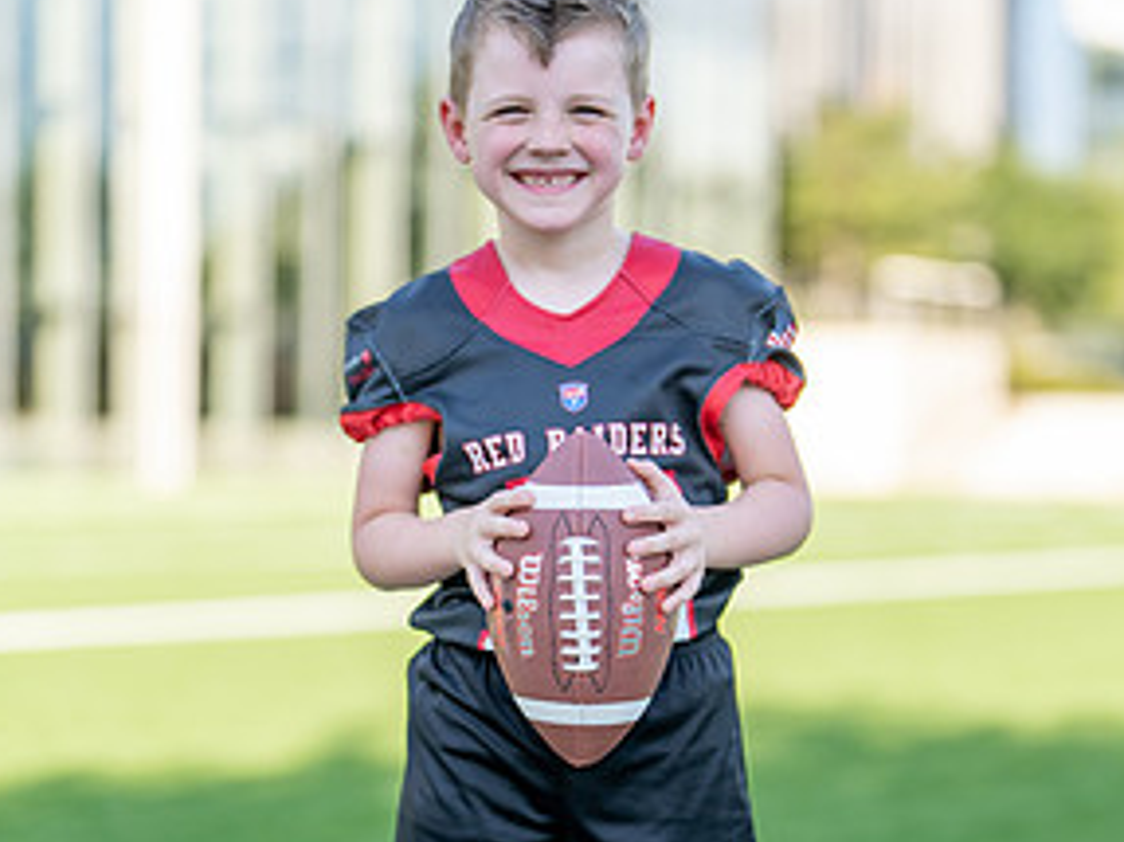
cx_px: 615
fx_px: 3376
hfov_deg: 18.9
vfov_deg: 14.2
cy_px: 591
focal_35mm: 104
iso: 100
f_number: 1.2
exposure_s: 1/2000
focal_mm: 50
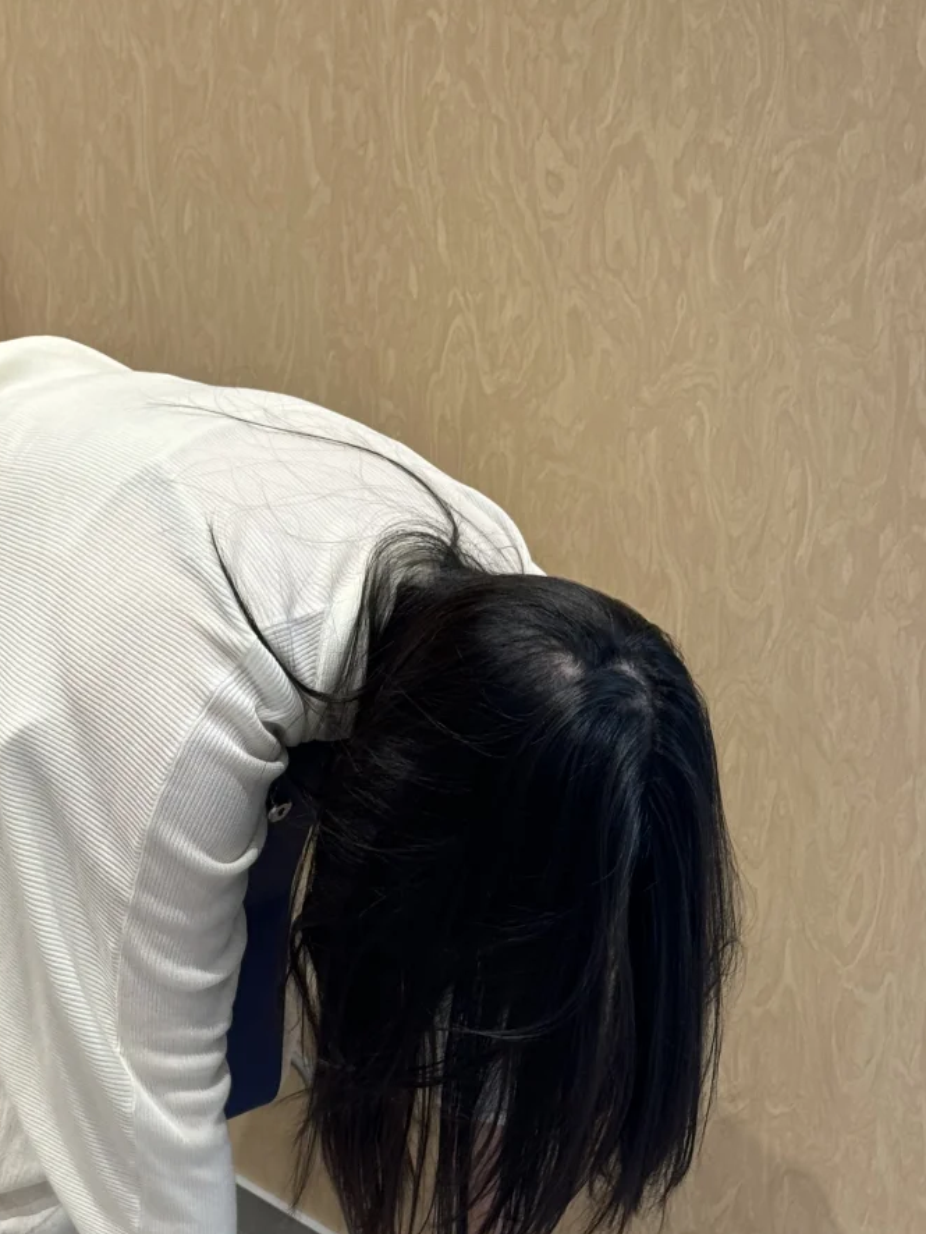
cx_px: 219
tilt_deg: -21.8
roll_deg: -1.0
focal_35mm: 78
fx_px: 2781
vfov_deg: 24.9
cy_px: 841
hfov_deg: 18.8
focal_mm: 6.76
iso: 64
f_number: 1.78
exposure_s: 1/50
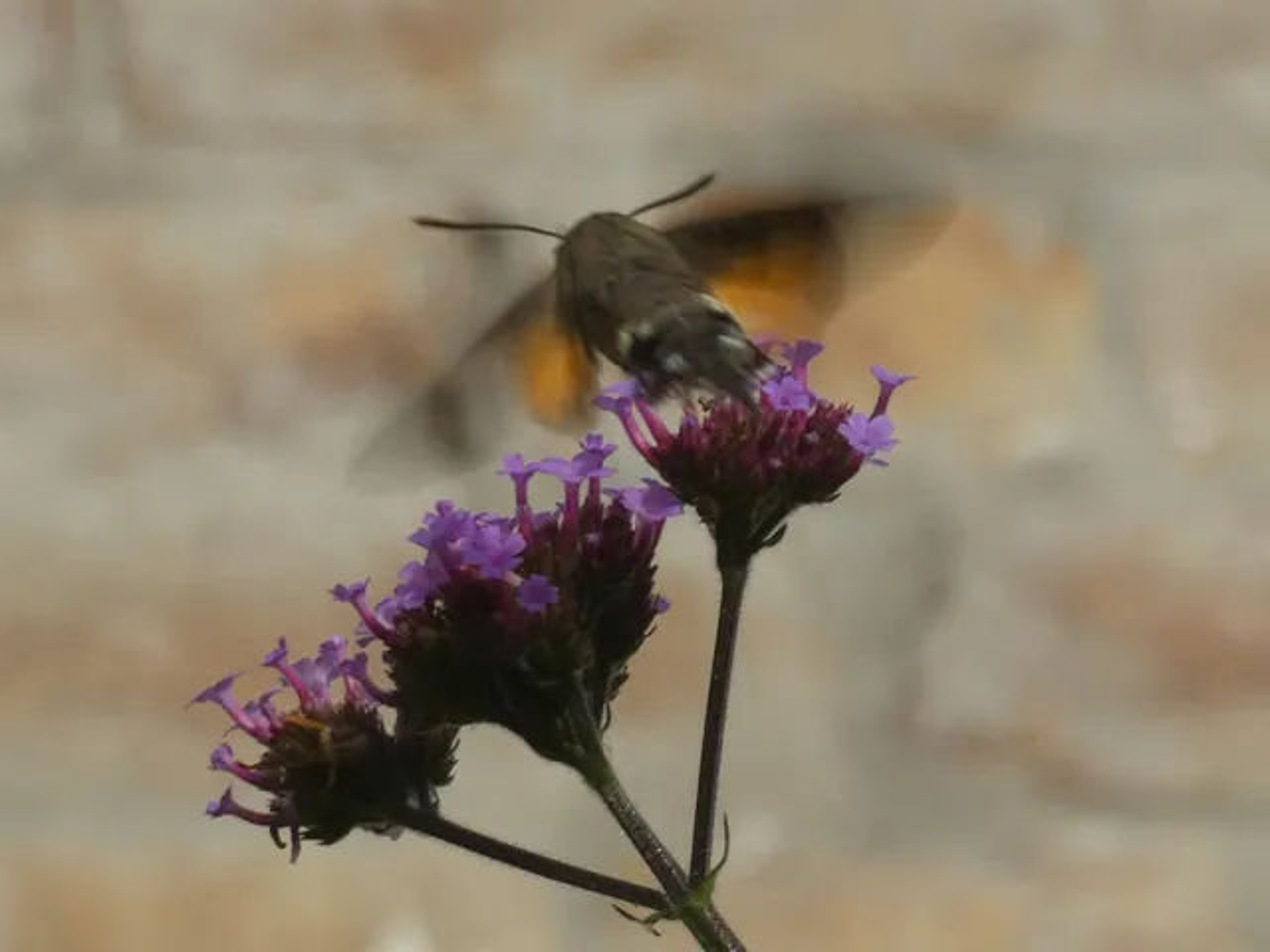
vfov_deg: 9.1
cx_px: 635
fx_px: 6017
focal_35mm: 164
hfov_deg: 12.0
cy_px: 476
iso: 80
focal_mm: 29.5
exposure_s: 1/250
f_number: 5.4
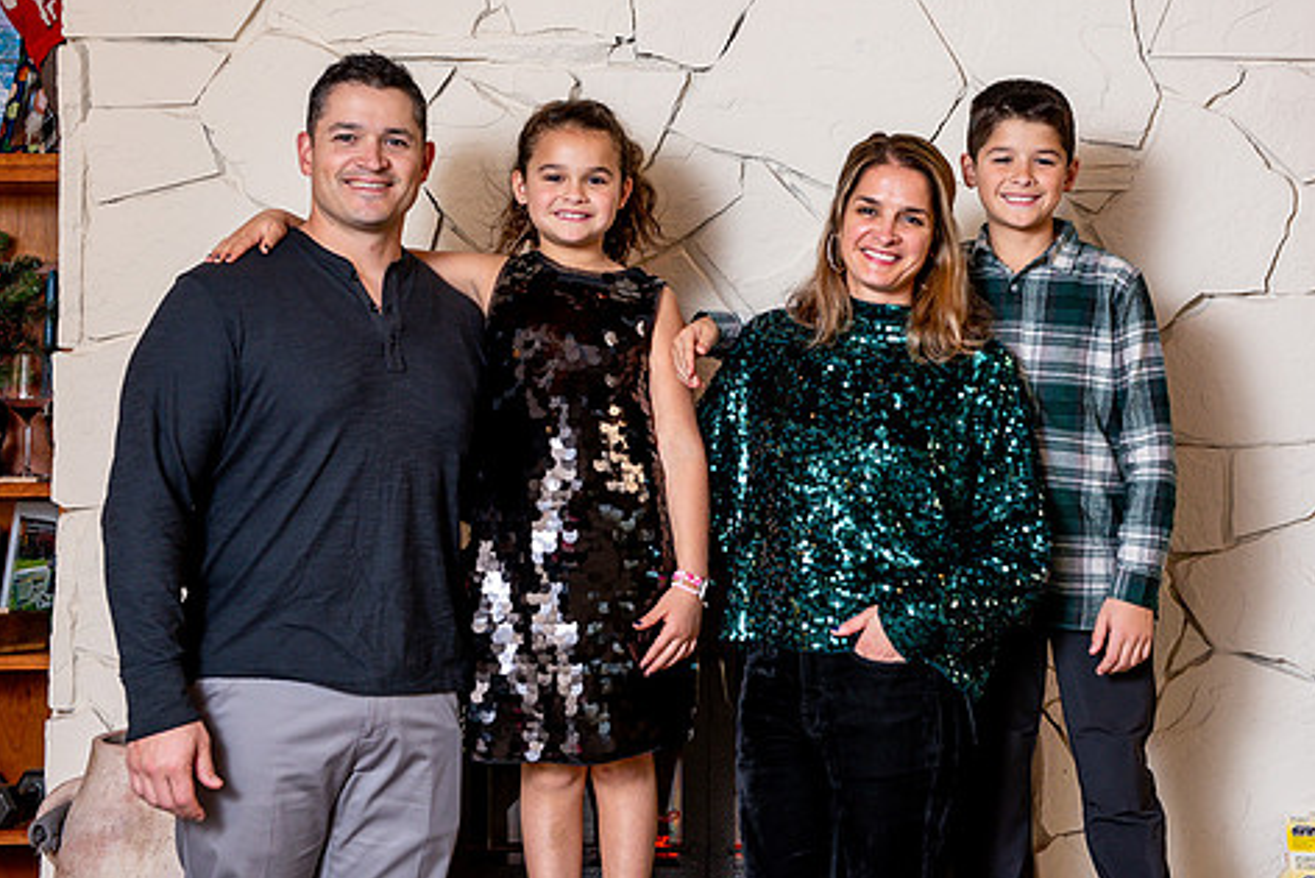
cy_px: 347
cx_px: 705
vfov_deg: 23.0
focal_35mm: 59
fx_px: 2156
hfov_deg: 33.9
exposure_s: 1/200
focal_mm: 48
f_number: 5
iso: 500
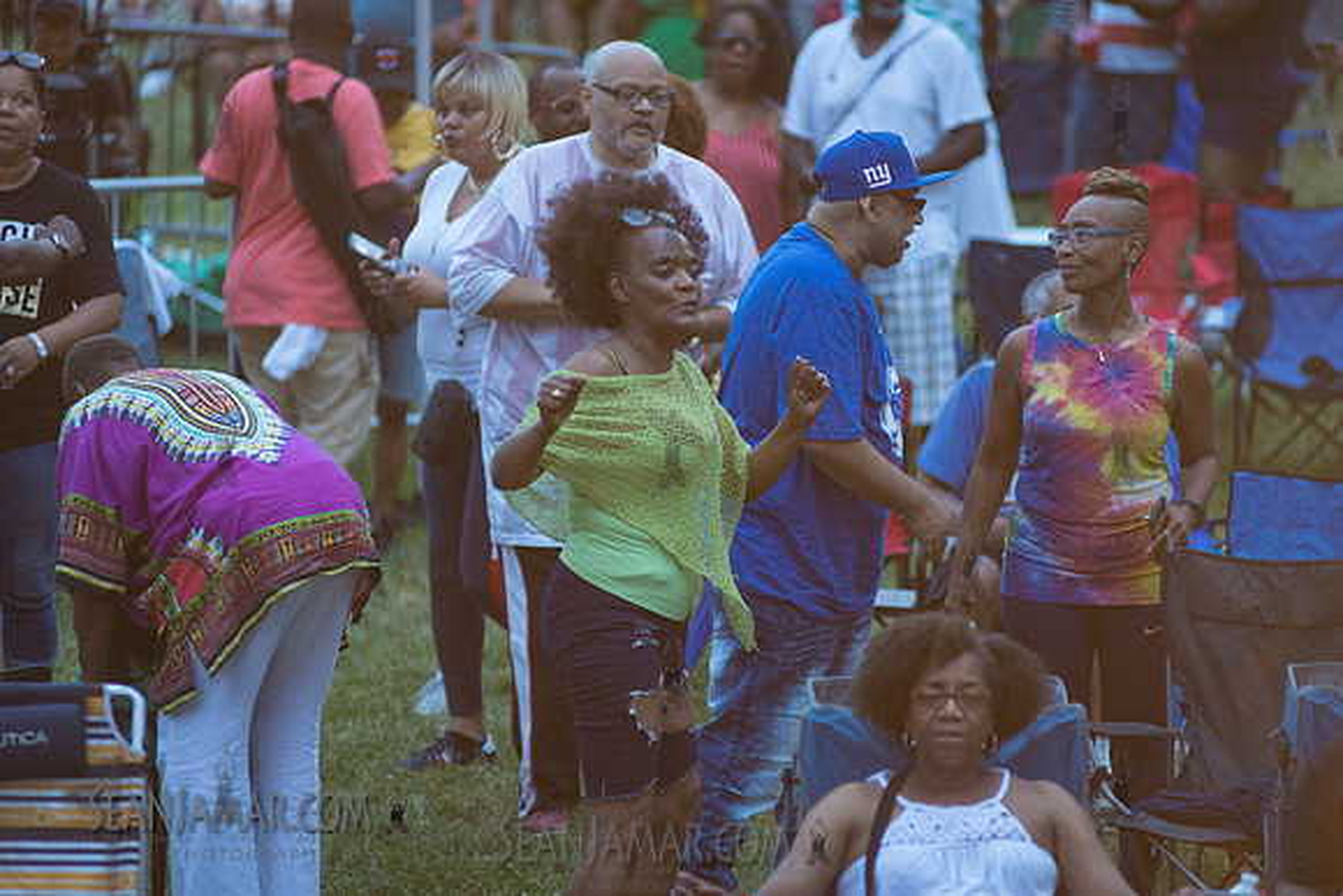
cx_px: 672
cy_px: 448
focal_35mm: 200
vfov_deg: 6.9
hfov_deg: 10.3
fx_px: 7463
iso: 4000
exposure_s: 1/160
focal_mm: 200
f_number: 3.5
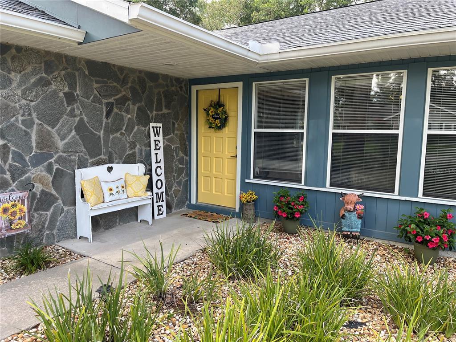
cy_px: 171
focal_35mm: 26
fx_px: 343
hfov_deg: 67.3
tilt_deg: -7.5
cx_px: 228
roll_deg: -1.2
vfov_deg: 53.1
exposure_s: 1/483
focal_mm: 5.1
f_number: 1.6
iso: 50
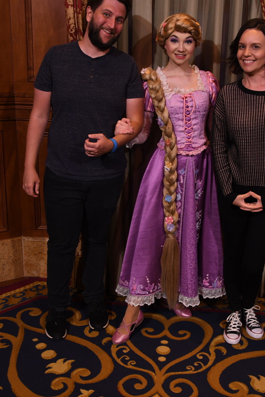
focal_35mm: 46
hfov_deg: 29.2
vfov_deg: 42.7
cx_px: 160
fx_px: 508
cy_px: 189
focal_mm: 24
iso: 1250
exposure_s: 1/125
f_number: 7.1
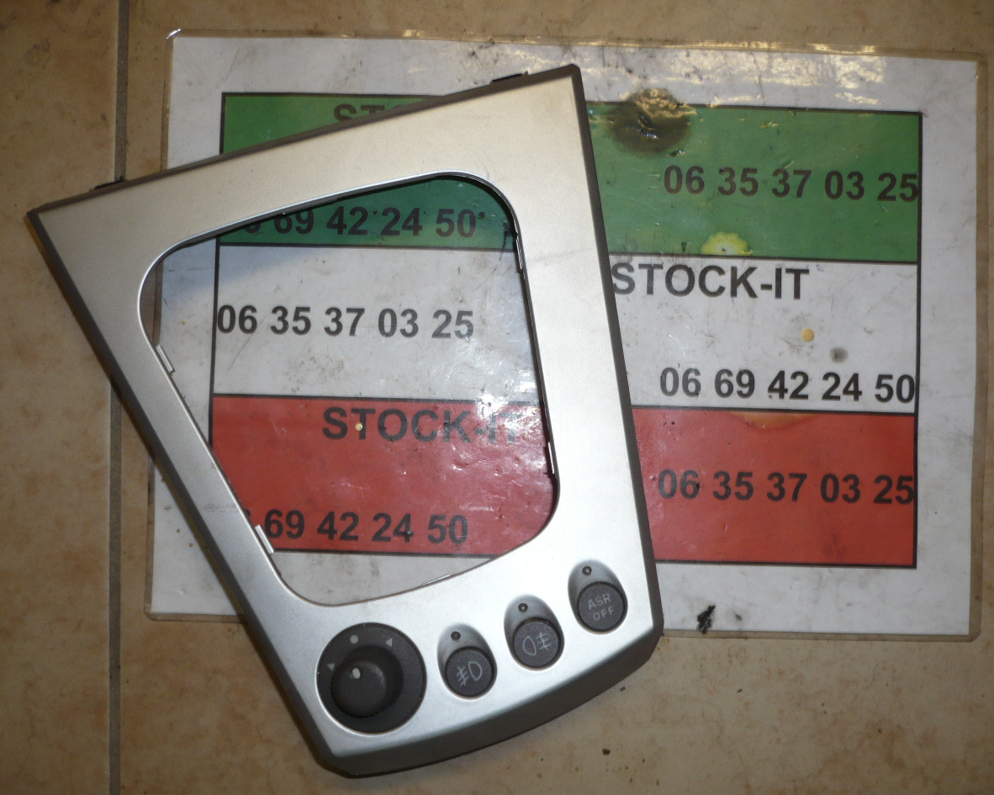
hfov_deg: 49.1
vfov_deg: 40.1
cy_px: 397
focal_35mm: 37
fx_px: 1088
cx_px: 513
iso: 100
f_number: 2.8
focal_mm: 5.8
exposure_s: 1/30
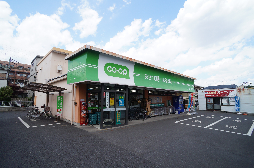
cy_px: 84
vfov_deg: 53.0
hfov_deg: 73.8
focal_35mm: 24
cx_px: 127
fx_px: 169
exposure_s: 1/640
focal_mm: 16
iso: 200
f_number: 5.6
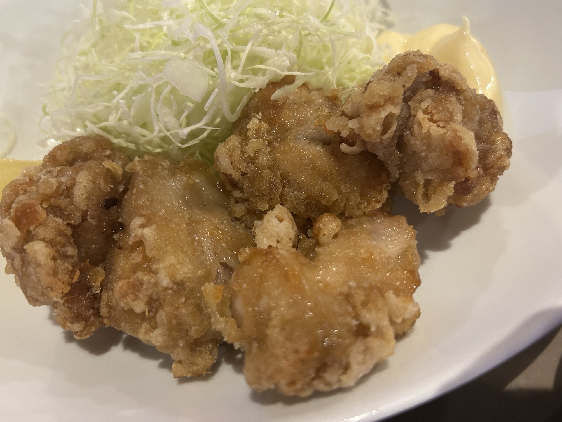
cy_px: 206
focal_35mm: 27
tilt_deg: -59.3
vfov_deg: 51.3
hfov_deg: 65.3
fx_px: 438
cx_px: 274
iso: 250
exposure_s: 1/50
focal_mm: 5.7
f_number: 1.5
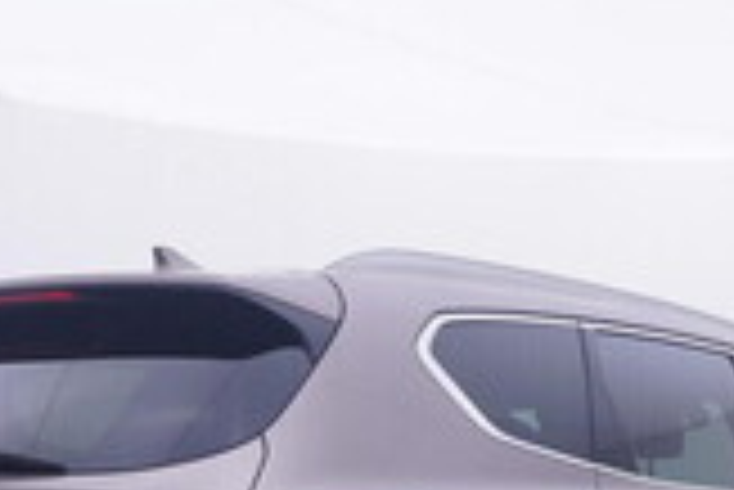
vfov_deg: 17.3
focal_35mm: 76
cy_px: 582
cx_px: 624
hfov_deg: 26.1
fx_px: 1544
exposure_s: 1/80
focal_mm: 15
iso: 200
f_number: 5
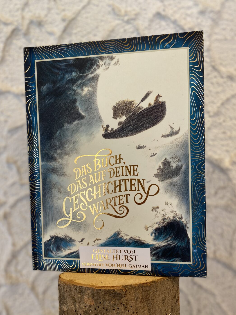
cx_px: 107
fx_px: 264
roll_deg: -0.9
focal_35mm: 29
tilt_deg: -4.8
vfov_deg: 61.6
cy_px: 165
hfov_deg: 48.2
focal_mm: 4.25
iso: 160
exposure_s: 1/50
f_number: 1.8
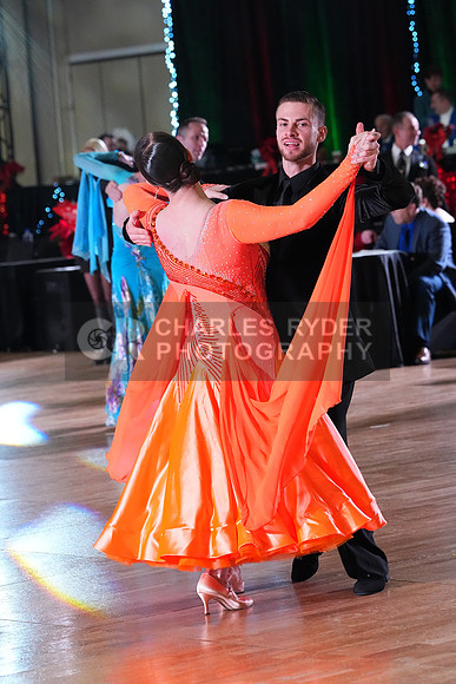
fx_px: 2867
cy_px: 342
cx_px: 228
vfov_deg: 13.6
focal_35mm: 151
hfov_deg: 9.1
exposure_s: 1/400
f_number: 5.6
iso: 10000
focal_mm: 151
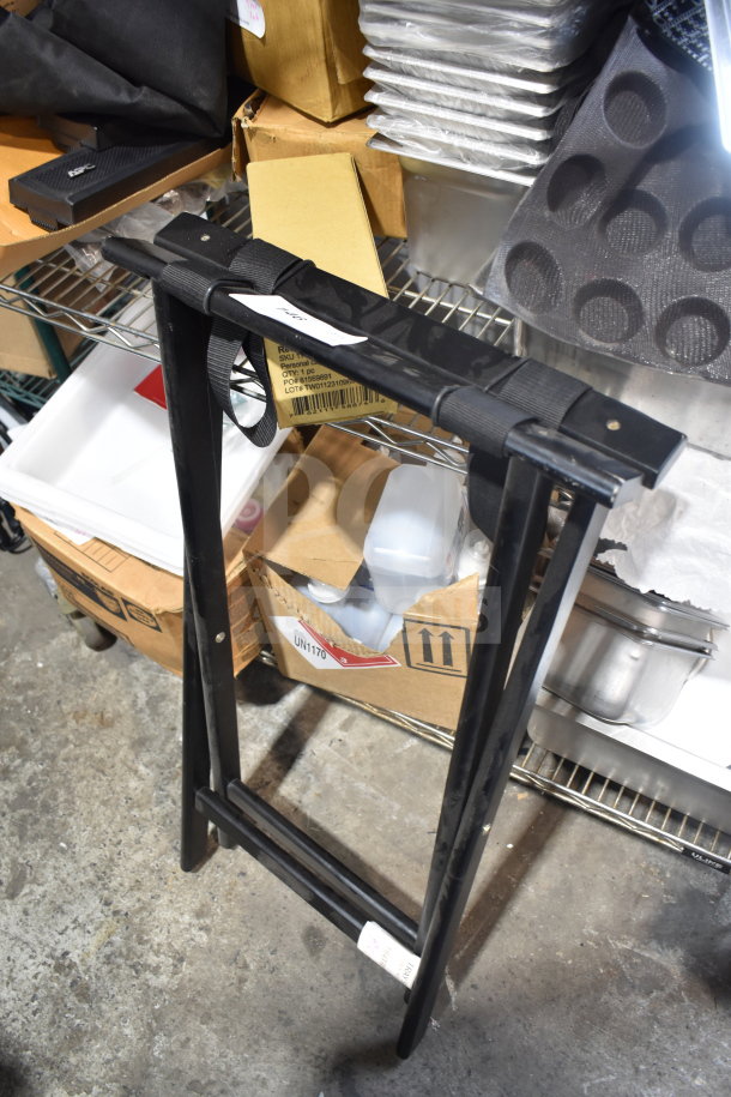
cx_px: 366
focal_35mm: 30
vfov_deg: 61.9
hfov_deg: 43.6
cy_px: 548
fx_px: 914
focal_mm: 20
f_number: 3.8
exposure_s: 1/30
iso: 720
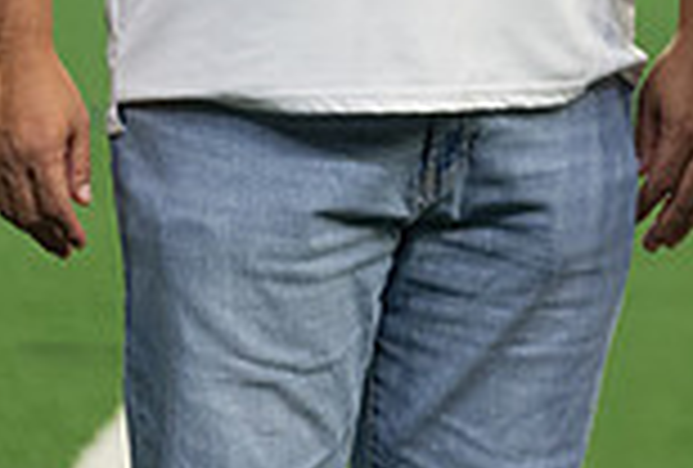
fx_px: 8890
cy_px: -438
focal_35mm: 460
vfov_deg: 3.0
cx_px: 1104
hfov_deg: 4.4
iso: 1250
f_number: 2.8
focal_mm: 111
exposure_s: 1/320
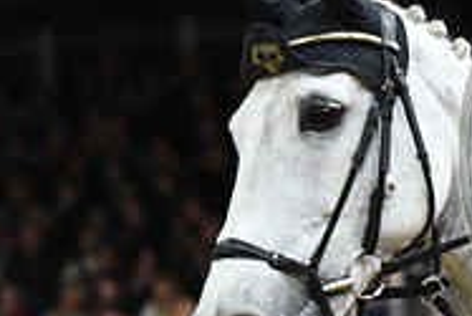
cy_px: 119
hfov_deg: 4.9
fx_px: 5485
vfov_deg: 3.3
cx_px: 689
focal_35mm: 418
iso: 5000
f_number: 4
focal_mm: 135
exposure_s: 1/800
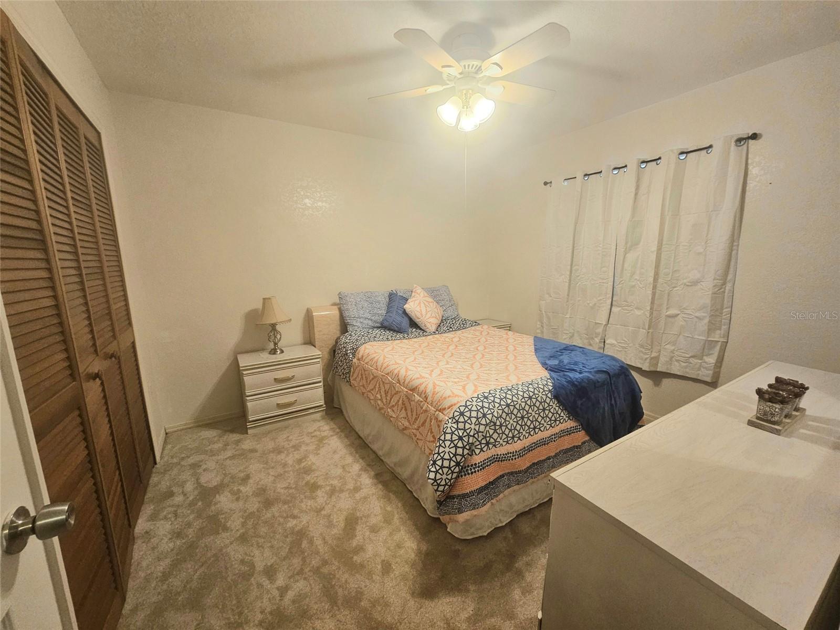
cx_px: 420
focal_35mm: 13
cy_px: 315
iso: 200
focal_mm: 2.2
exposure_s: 1/60.2
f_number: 2.2
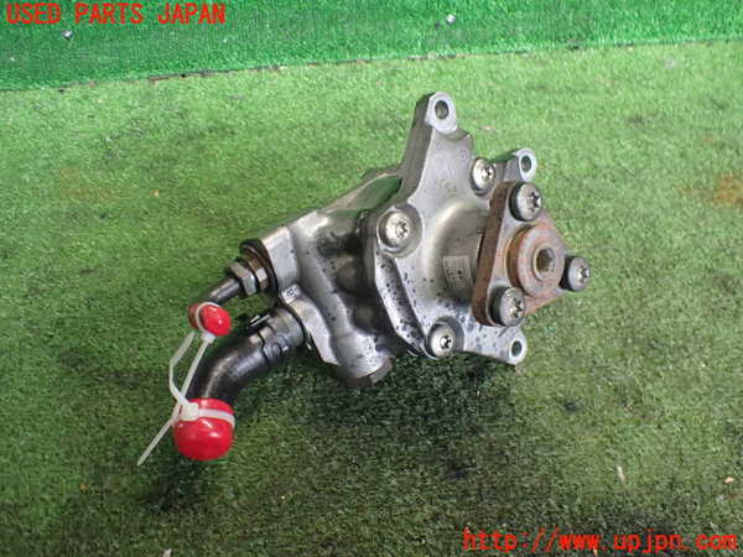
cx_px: 372
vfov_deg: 46.8
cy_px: 278
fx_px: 644
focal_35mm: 30
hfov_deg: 60.0
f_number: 2.3
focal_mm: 5.4
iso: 800
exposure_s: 1/80
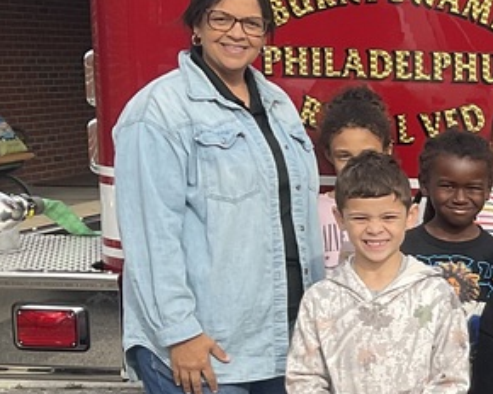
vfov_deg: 15.3
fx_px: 1459
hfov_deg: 16.9
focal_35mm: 100
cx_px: 799
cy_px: 323
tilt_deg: -9.8
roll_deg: -2.3
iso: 16
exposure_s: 1/842
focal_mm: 3
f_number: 1.8
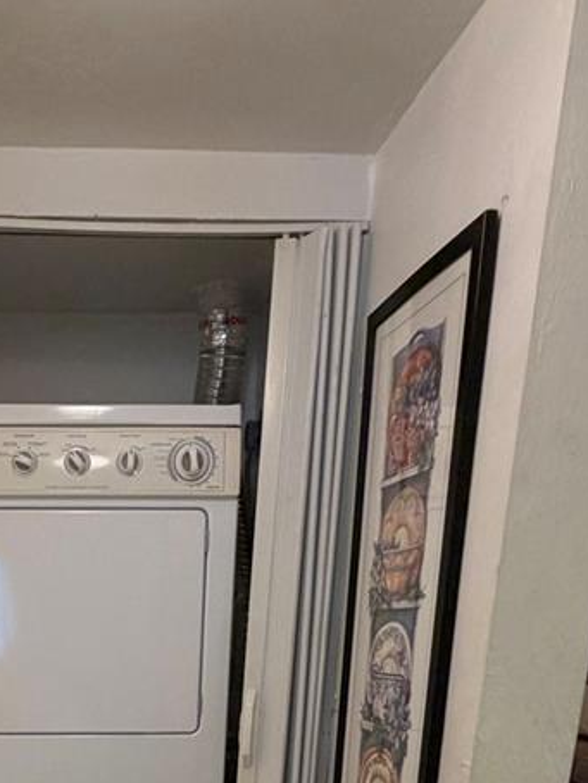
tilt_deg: -15.1
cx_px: 76
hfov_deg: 36.6
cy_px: 855
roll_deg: +0.0
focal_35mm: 37
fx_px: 837
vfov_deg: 40.7
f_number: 2.2
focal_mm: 2.22
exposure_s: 1/60
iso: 160
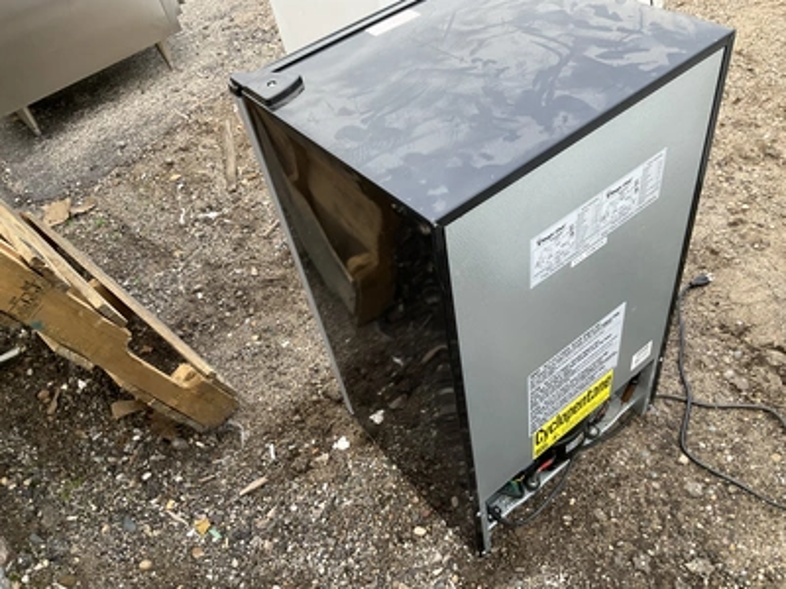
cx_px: 393
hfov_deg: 61.7
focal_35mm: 29
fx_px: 658
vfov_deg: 48.2
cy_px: 294
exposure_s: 1/122
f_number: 1.8
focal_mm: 3
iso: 50
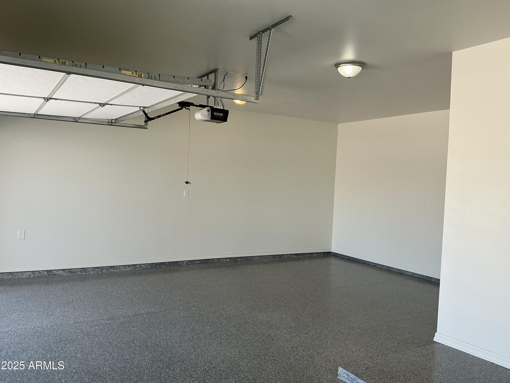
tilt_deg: -0.8
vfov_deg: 49.7
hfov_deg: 63.4
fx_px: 413
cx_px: 255
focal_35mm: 28
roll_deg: -3.5
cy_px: 192
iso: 20
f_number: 1.8
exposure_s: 1/186
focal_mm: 3
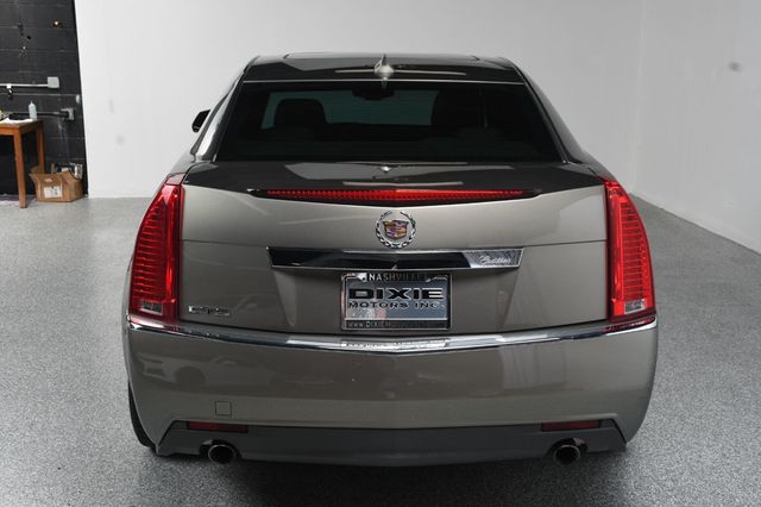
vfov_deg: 28.0
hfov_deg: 41.1
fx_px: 1014
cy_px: 254
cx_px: 380
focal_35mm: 48
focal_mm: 32
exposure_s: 1/160
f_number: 10
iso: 100
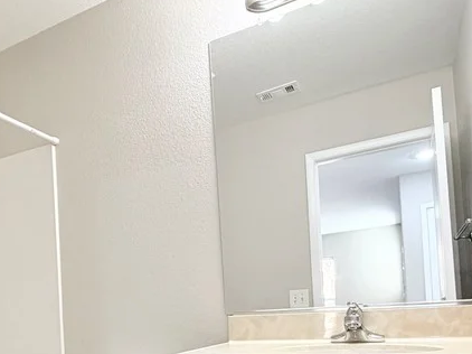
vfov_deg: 39.5
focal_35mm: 34
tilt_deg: +1.9
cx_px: 131
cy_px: 299
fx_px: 463
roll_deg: +3.1
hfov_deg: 52.1
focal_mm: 2.22
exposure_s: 1/60
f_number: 2.2
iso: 200
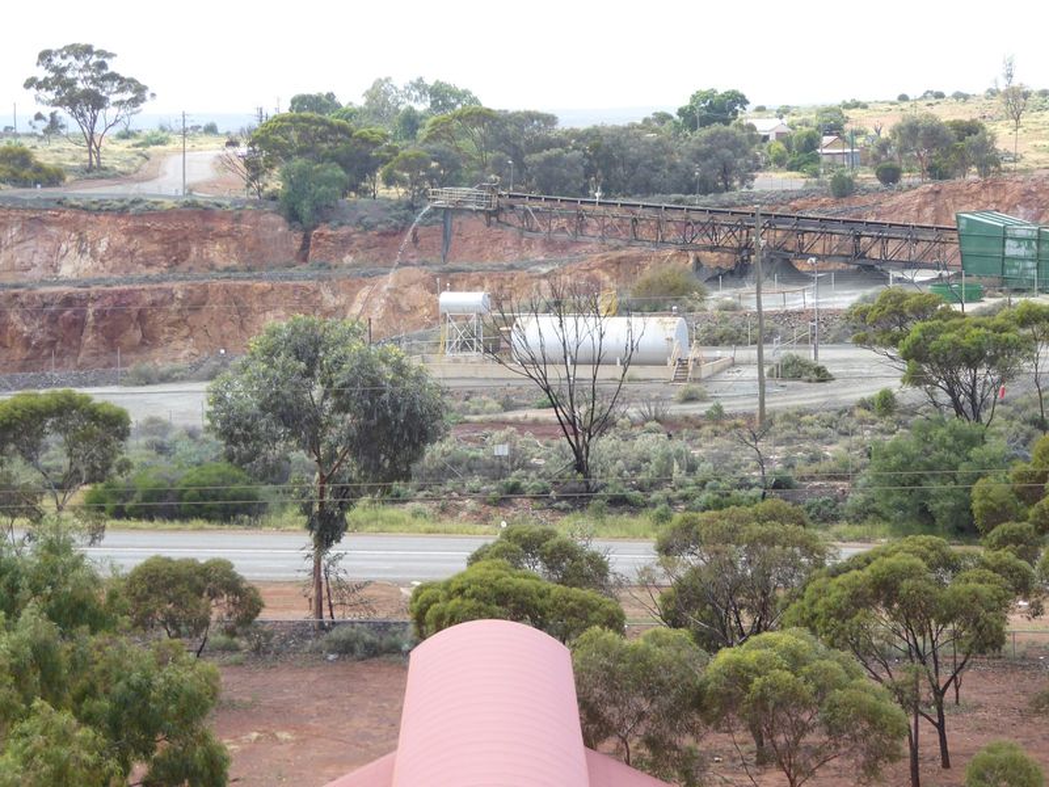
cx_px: 524
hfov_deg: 16.8
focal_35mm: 117
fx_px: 3546
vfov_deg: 12.7
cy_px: 394
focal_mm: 19
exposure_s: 1/125
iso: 80
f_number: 5.1
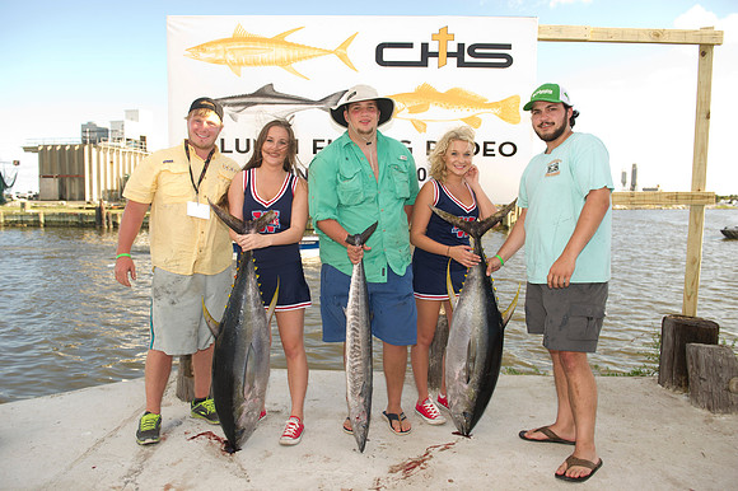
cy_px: 246
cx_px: 369
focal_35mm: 27
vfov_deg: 47.9
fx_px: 553
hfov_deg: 67.4
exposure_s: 1/200
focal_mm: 27
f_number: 5
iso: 125
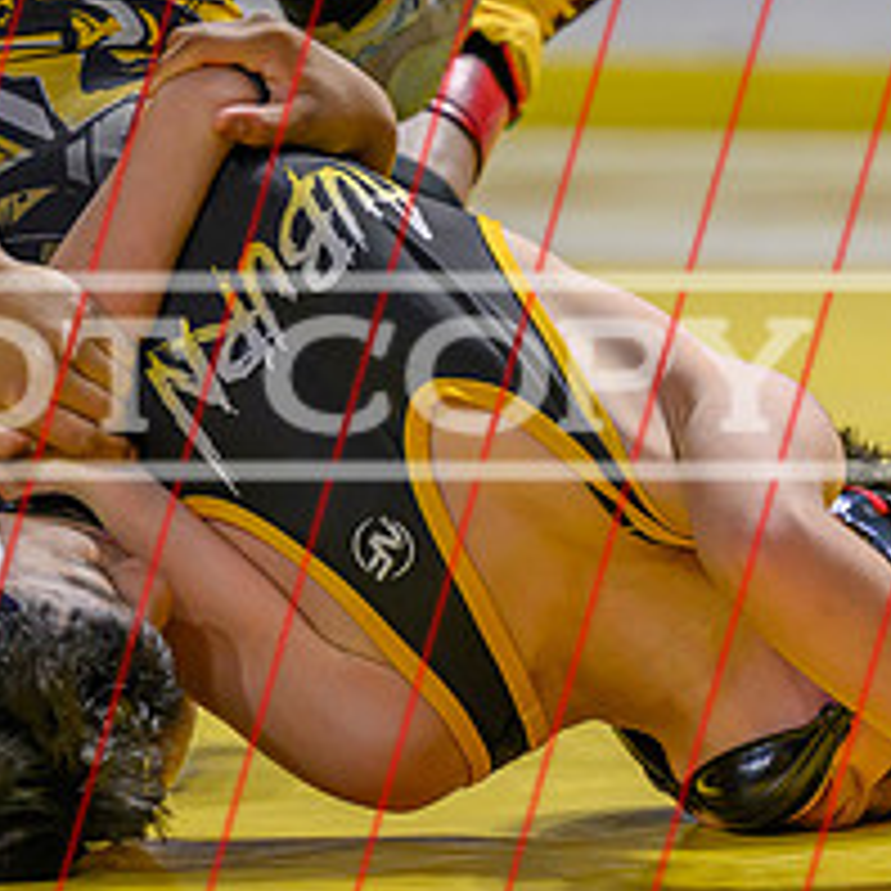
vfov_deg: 3.9
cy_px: 724
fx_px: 13104
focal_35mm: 450
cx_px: 348
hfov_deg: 3.9
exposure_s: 1/800
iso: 1100
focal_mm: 130
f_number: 2.8
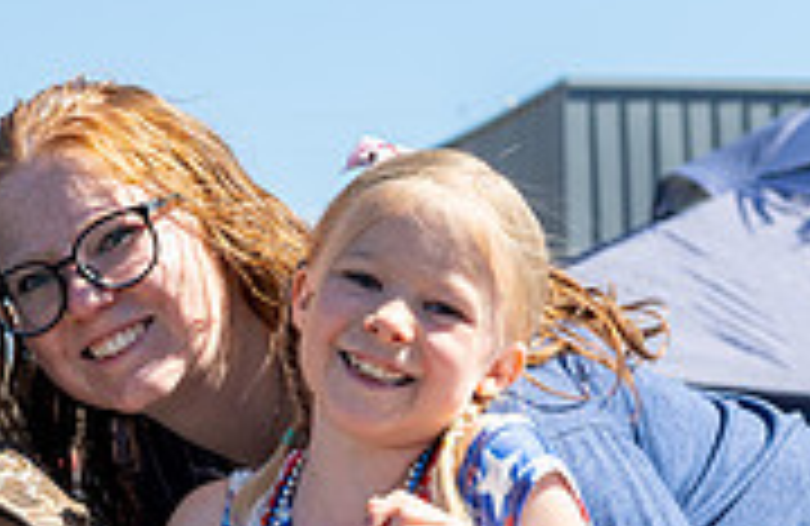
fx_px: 3371
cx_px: 12
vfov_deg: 8.9
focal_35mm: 151
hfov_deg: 13.5
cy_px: 477
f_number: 3.5
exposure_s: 1/500
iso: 100
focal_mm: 36
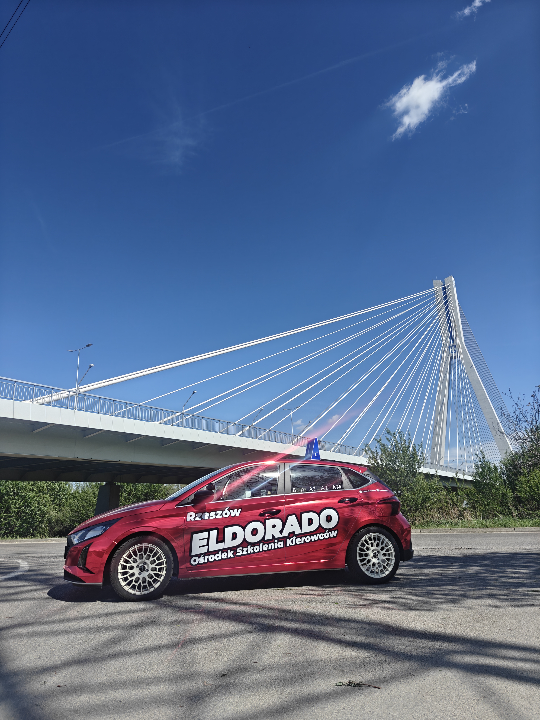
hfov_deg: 58.9
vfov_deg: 73.9
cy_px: 360
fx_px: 478
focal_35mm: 23
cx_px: 270
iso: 125
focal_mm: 6.06
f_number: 1.6
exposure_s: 1/3474
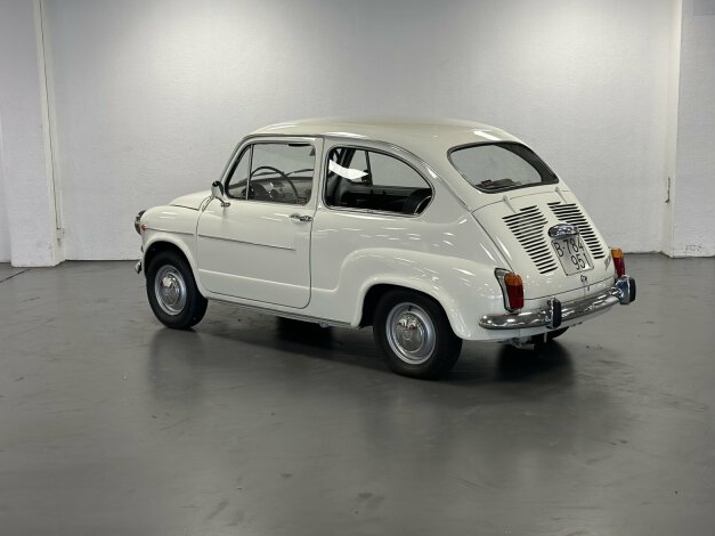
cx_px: 357
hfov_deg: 38.9
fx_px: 1012
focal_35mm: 49
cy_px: 269
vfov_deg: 29.7
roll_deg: +1.0
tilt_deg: -9.5
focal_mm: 6.86
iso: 125
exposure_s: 1/100
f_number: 1.78
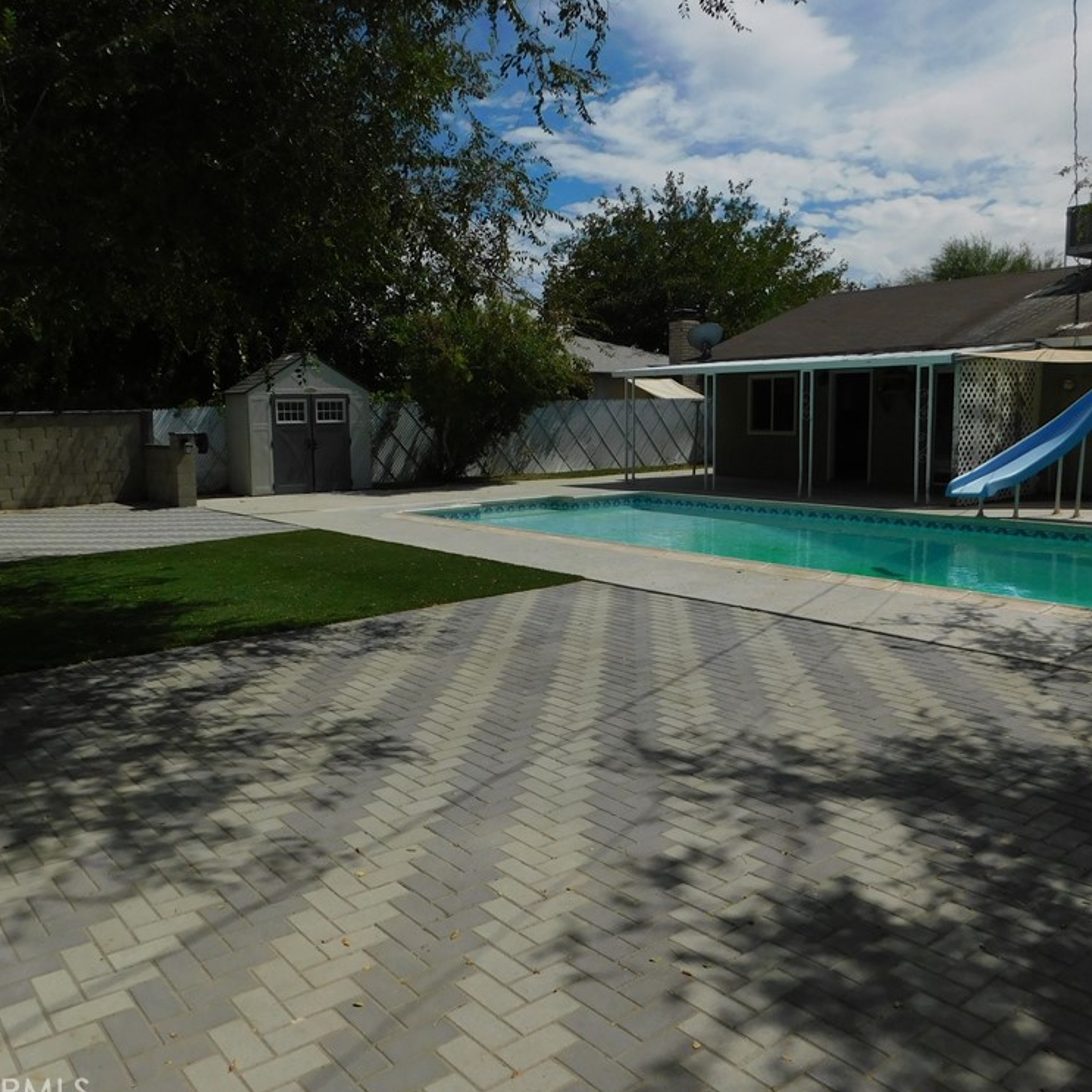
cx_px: 491
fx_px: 999
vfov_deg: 57.3
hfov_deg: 57.2
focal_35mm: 28
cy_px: 548
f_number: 6
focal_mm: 4
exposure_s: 1/1250
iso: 125
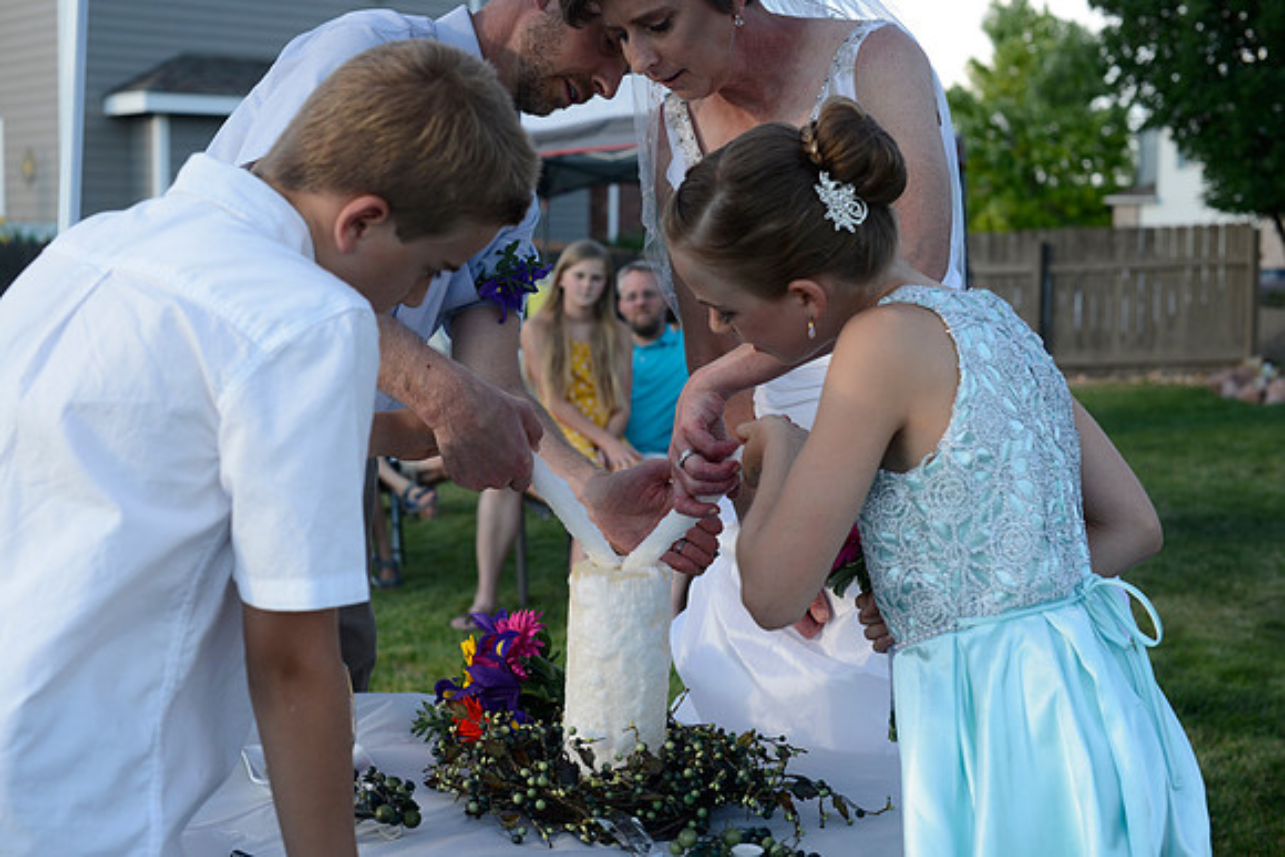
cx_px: 642
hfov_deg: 39.6
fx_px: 1785
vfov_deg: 27.0
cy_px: 428
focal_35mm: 50
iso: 200
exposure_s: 1/250
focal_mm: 50
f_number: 5
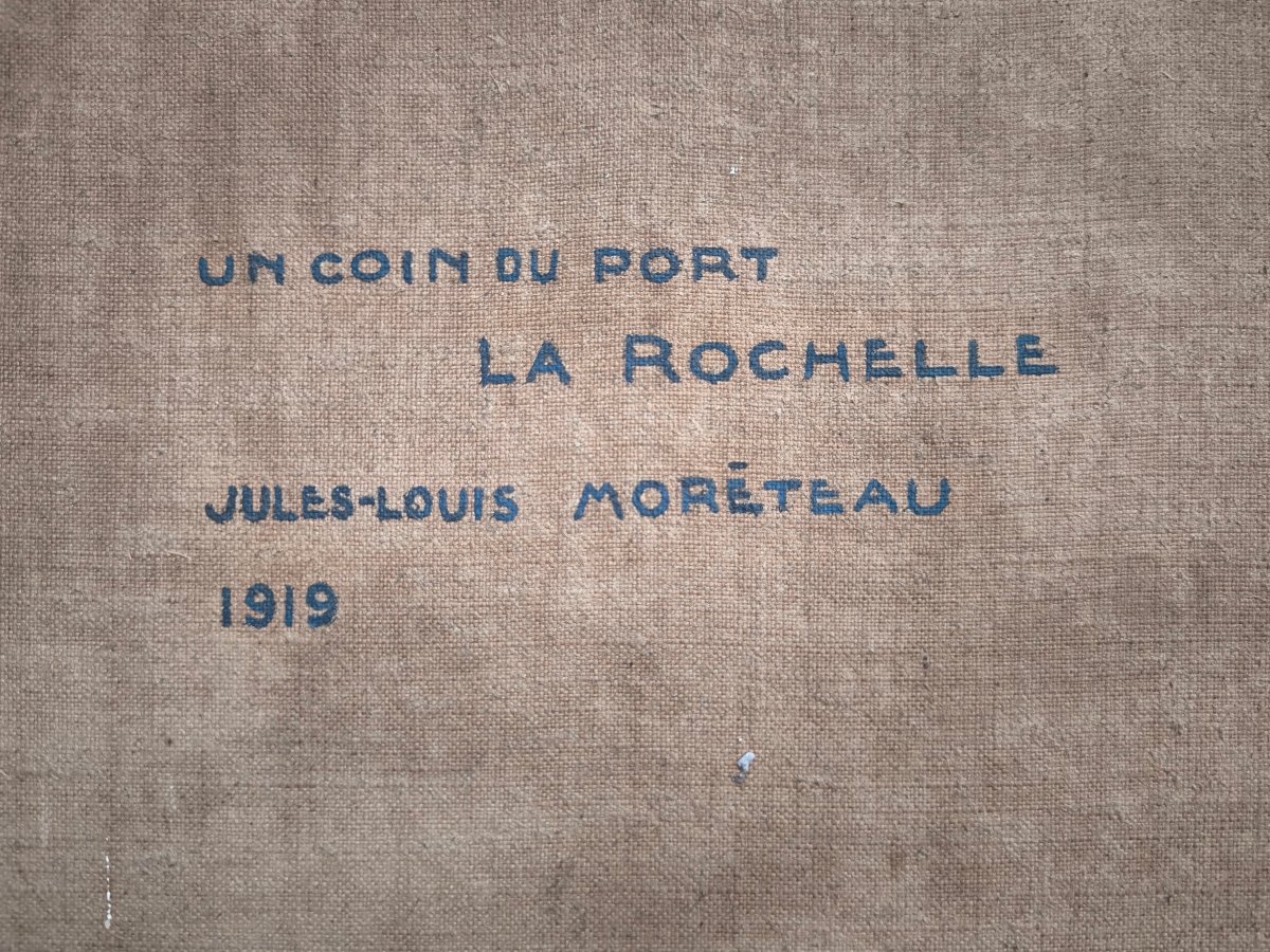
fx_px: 1064
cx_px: 635
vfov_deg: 48.2
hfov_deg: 61.7
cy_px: 476
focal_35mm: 29
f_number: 1.9
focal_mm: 6.92
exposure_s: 1/307
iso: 50
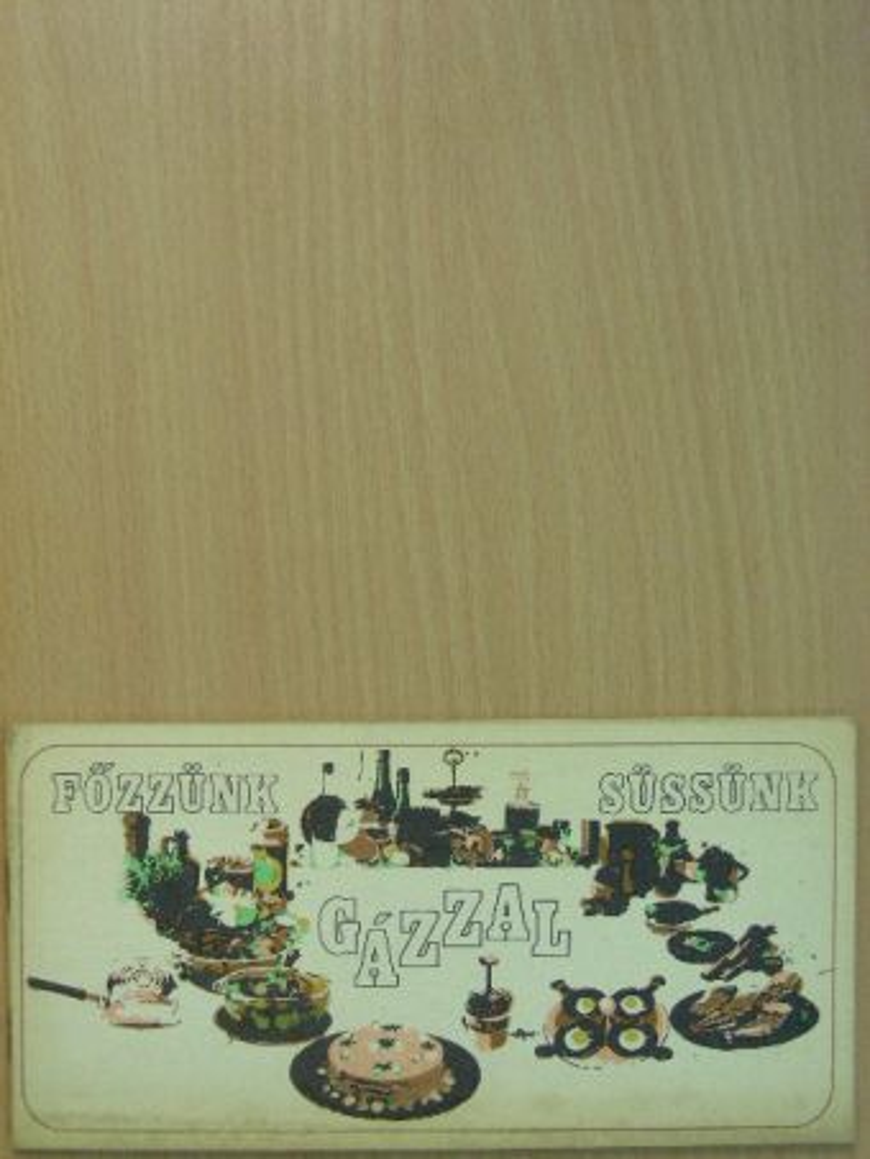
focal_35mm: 58
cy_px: 580
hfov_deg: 25.2
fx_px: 1943
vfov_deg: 33.2
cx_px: 435
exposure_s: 1/30
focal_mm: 9.7
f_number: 3.5
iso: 162
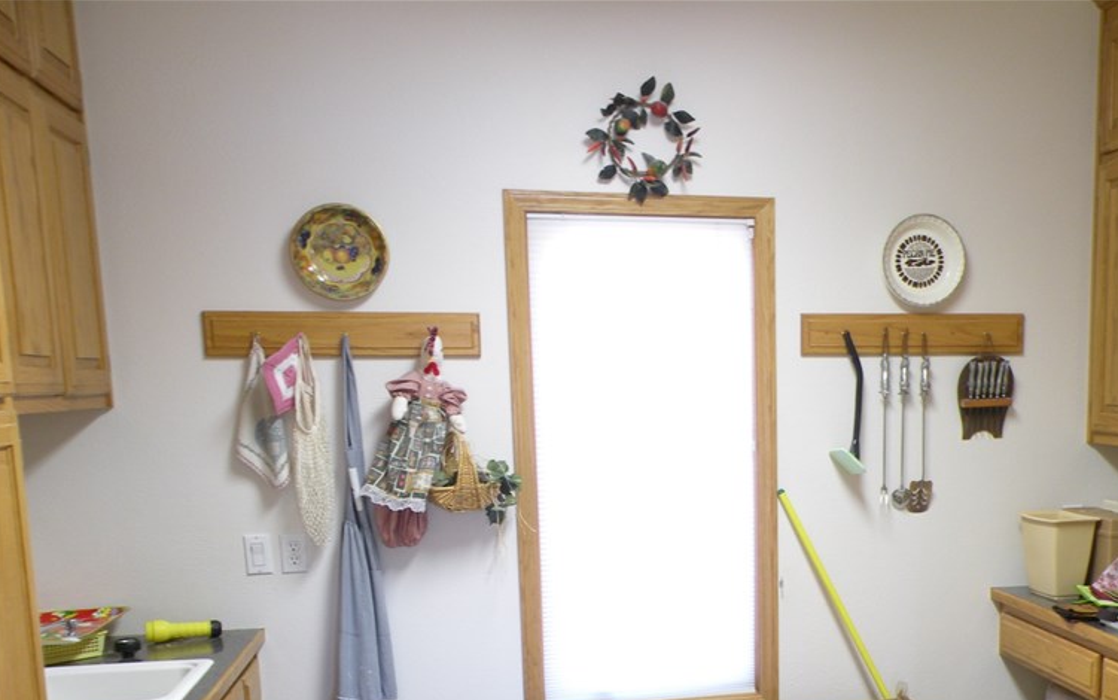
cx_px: 755
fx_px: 1189
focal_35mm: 39
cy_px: 570
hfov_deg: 49.4
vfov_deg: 31.8
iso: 64
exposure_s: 1/4
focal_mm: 4.7
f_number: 3.5
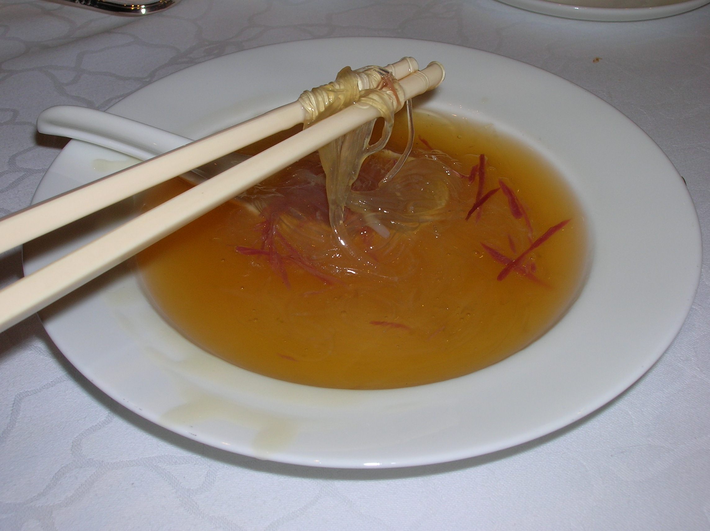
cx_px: 355
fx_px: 943
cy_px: 266
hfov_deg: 41.3
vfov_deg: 31.5
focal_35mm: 46
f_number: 5.4
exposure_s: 1/60.1
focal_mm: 7.7
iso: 50
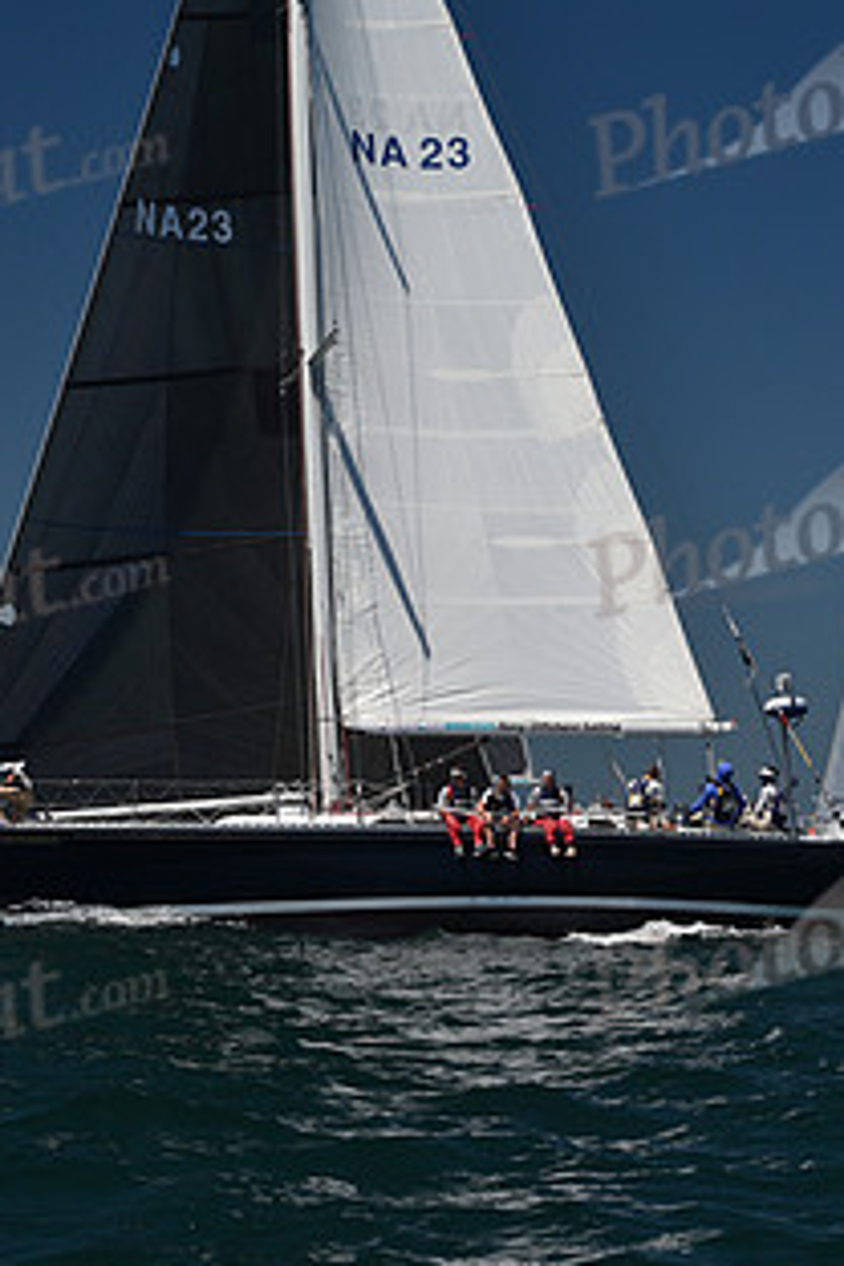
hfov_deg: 10.5
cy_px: 361
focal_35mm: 130
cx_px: 379
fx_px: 4571
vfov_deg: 15.7
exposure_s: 1/800
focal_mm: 70
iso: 250
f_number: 6.3
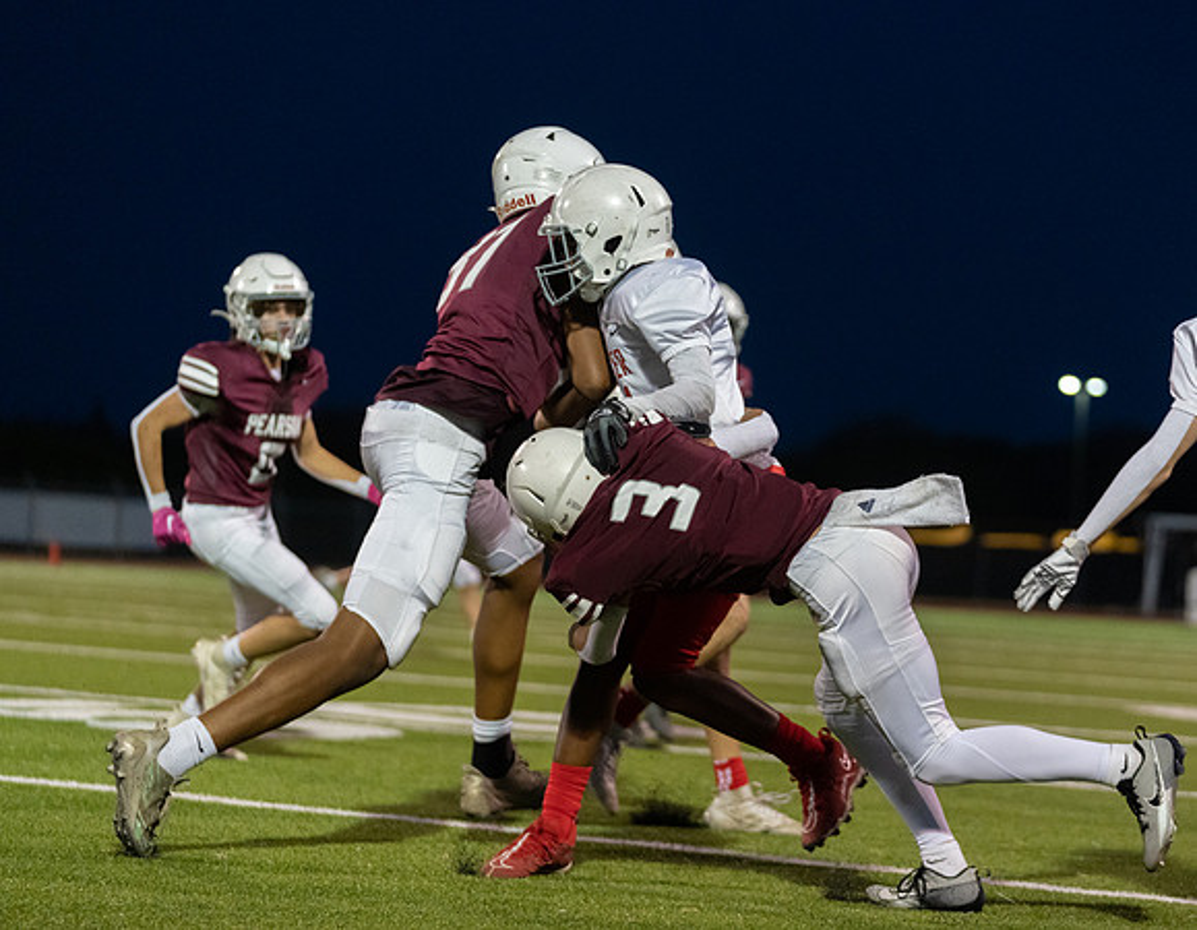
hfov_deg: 15.4
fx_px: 4431
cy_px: 463
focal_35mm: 126
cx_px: 694
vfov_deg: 12.0
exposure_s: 1/1250
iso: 5000
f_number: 2.8
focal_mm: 111
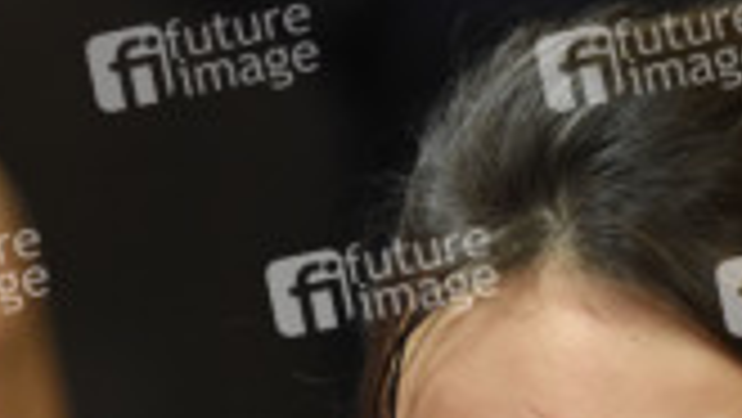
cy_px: 620
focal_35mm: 394
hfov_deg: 5.5
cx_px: 263
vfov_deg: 3.1
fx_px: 7756
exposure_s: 1/320
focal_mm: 92
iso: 1250
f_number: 3.2
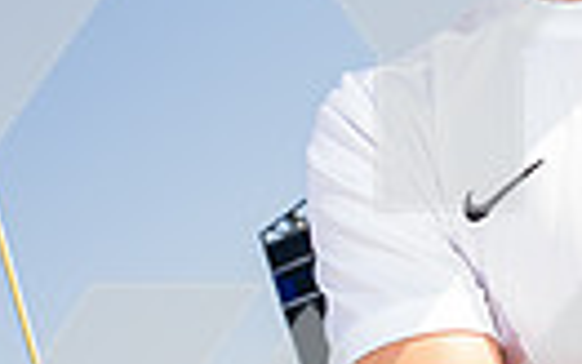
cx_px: 635
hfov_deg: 18.6
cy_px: -20
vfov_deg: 12.0
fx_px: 1714
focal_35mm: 108
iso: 50
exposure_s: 1/125
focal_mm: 24
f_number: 7.1
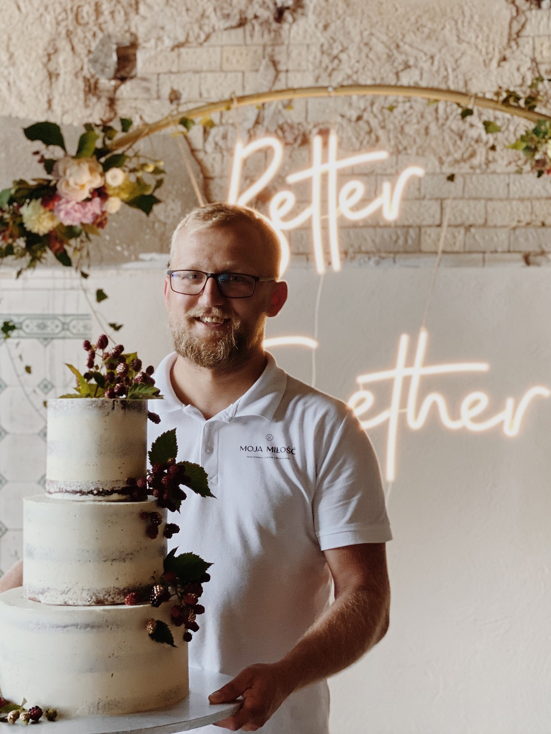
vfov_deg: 27.8
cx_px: 288
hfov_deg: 21.0
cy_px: 364
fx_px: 1485
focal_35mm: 70
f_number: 2
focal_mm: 6
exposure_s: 1/83
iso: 250
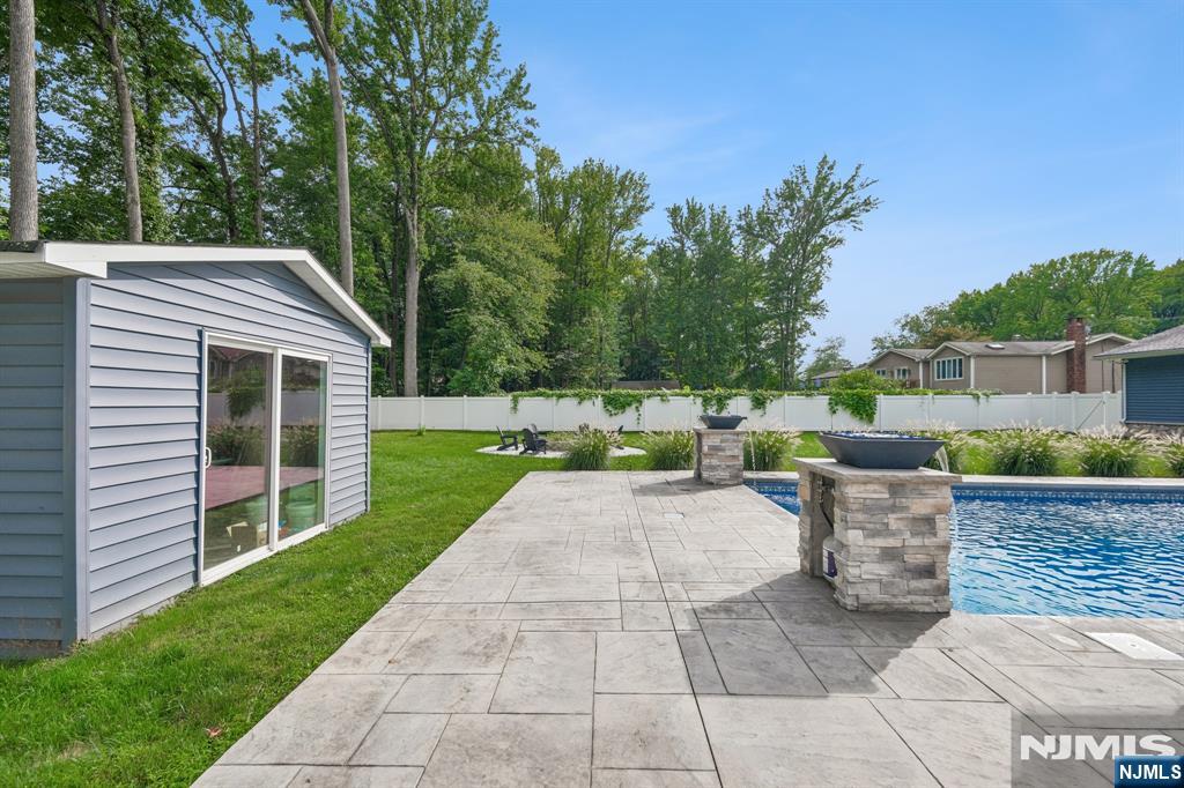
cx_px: 592
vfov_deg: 81.2
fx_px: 460
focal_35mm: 14
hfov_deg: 104.3
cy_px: 394
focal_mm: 9.6
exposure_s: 1/800
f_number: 5.6
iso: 160
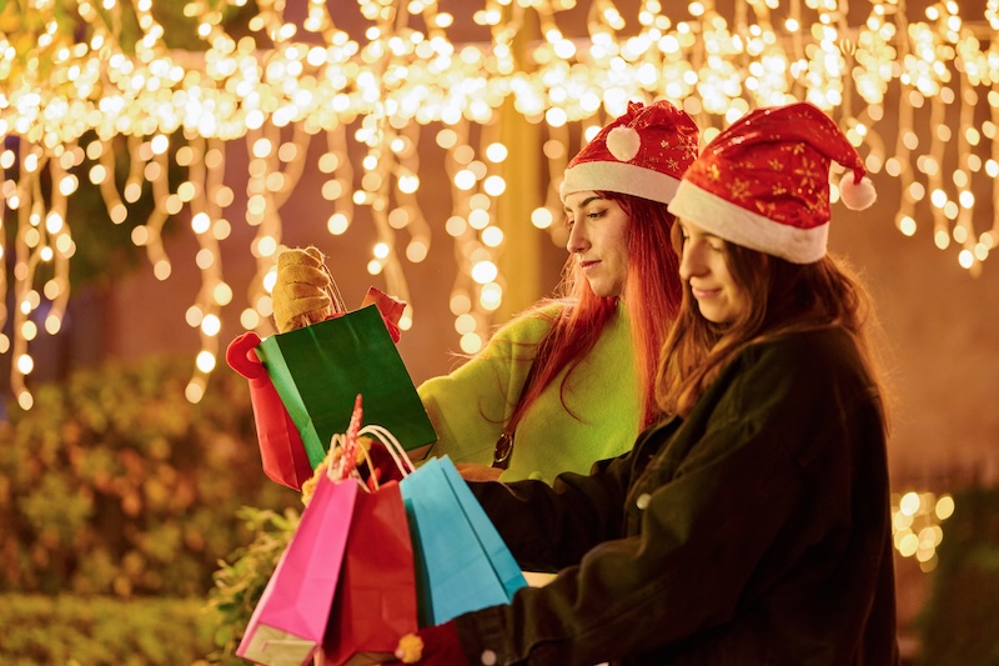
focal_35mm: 85
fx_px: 2358
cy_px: 333
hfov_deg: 23.9
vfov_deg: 16.1
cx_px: 500
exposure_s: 1/125
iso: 1600
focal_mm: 85
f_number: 1.8
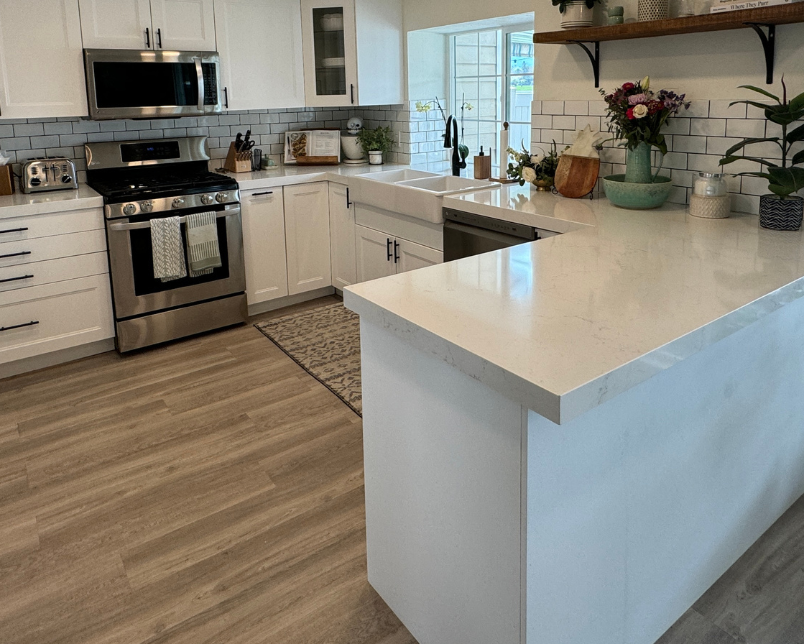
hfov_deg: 68.1
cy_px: 178
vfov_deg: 54.7
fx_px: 595
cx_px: 401
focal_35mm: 25
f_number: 2.2
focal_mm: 2.22
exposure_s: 1/120
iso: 100
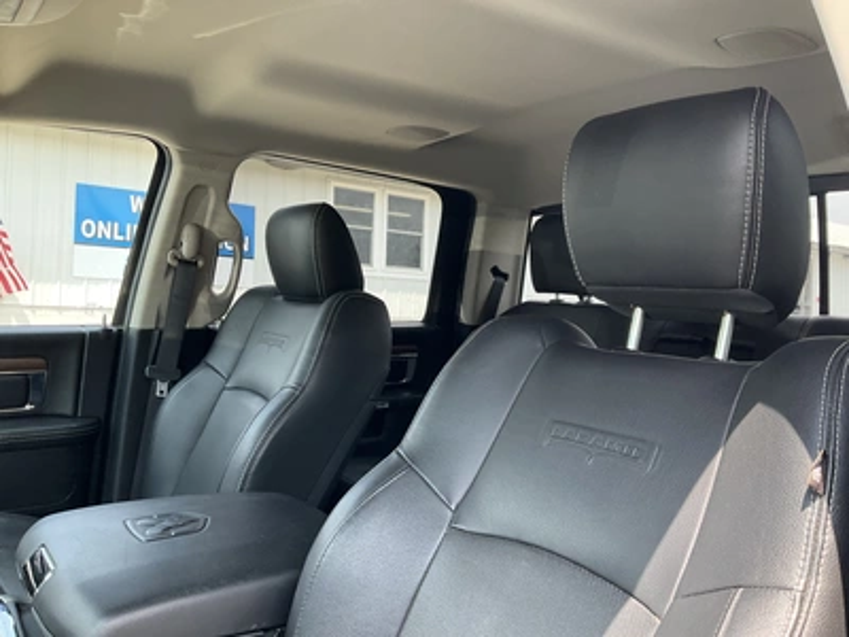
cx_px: 424
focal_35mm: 29
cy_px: 318
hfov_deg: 61.7
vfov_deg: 48.2
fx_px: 711
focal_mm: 3
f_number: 1.8
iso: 32
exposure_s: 1/172
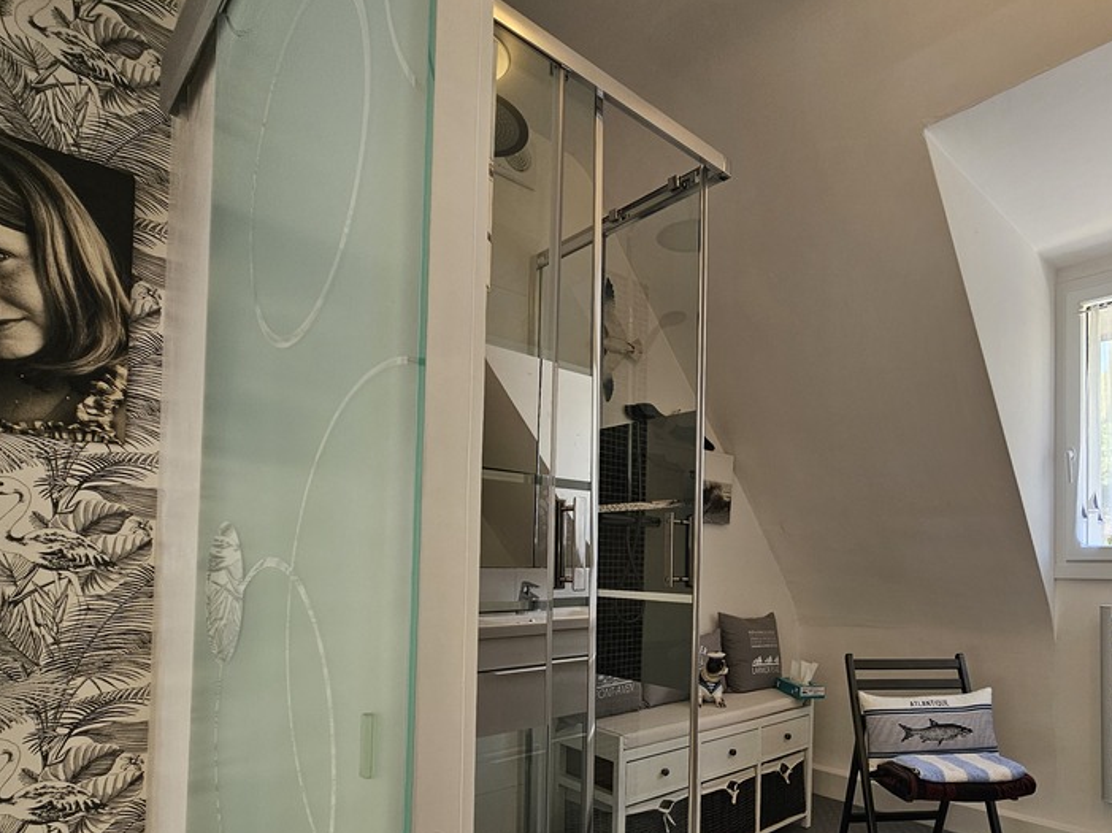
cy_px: 551
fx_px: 610
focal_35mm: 19
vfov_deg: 66.9
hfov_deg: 82.3
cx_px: 727
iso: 50
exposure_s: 1/50
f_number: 2.2
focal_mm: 2.2
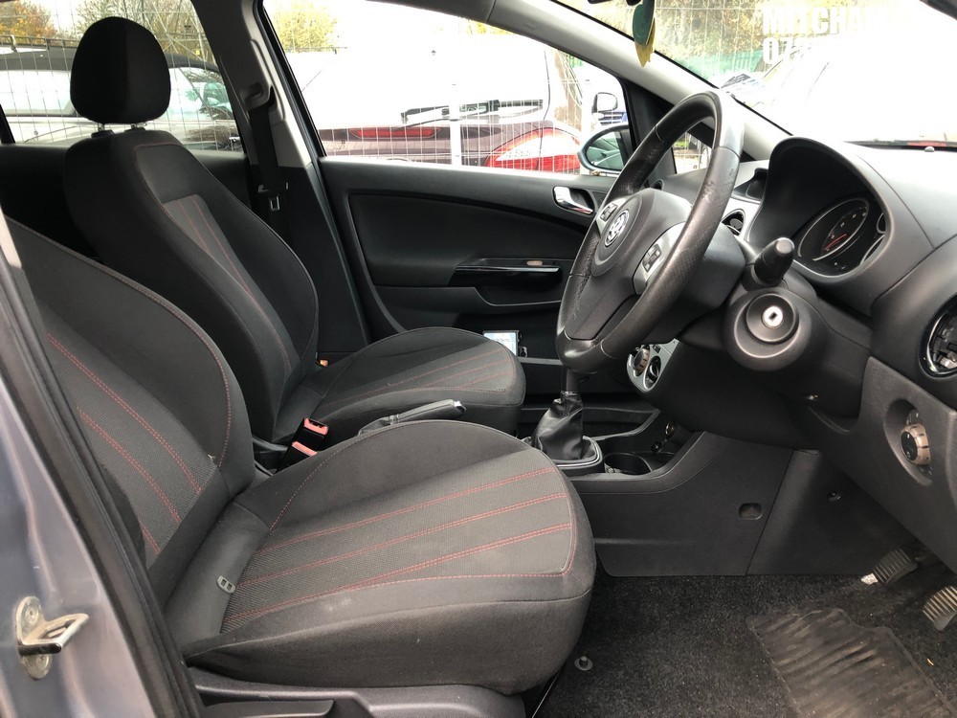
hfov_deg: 63.4
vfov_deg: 49.7
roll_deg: +2.3
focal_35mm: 28
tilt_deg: -18.0
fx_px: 774
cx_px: 478
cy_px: 359
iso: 25
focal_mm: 4
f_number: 1.8
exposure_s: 1/30
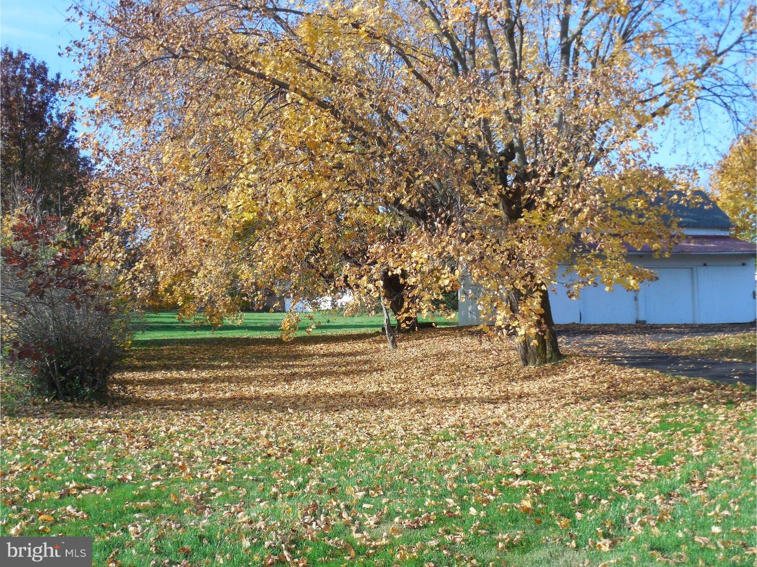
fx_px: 940
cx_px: 378
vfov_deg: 33.6
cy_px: 284
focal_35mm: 43
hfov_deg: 43.9
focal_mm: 7.8
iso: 125
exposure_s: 1/250
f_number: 3.9
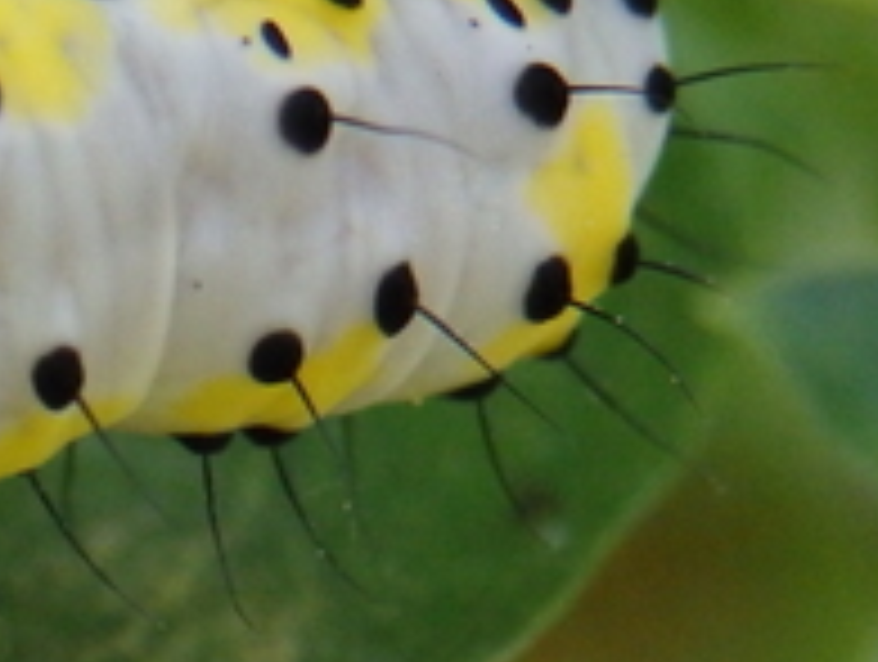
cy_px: 869
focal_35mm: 288
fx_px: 7318
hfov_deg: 6.7
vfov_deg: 5.2
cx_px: -880
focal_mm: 11.9
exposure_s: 1/100
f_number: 4.4
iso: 400
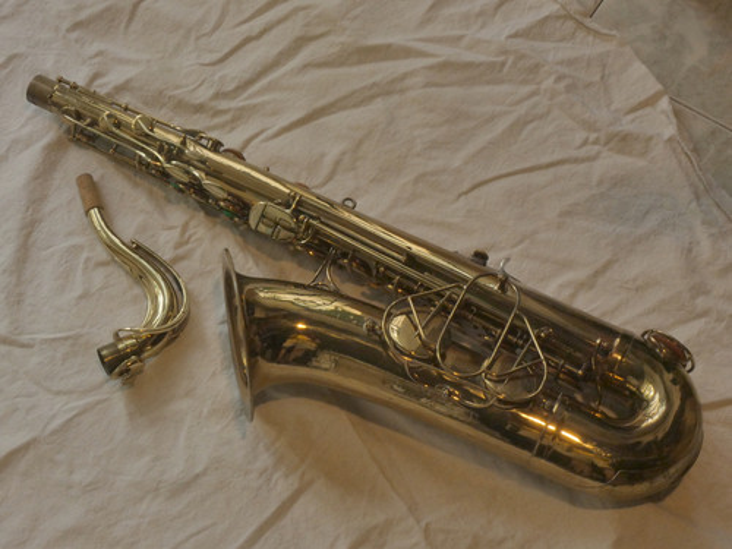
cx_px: 366
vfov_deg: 24.0
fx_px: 1290
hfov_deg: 31.7
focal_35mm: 61
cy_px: 274
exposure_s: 1/40
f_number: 8
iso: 200
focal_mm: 10.8
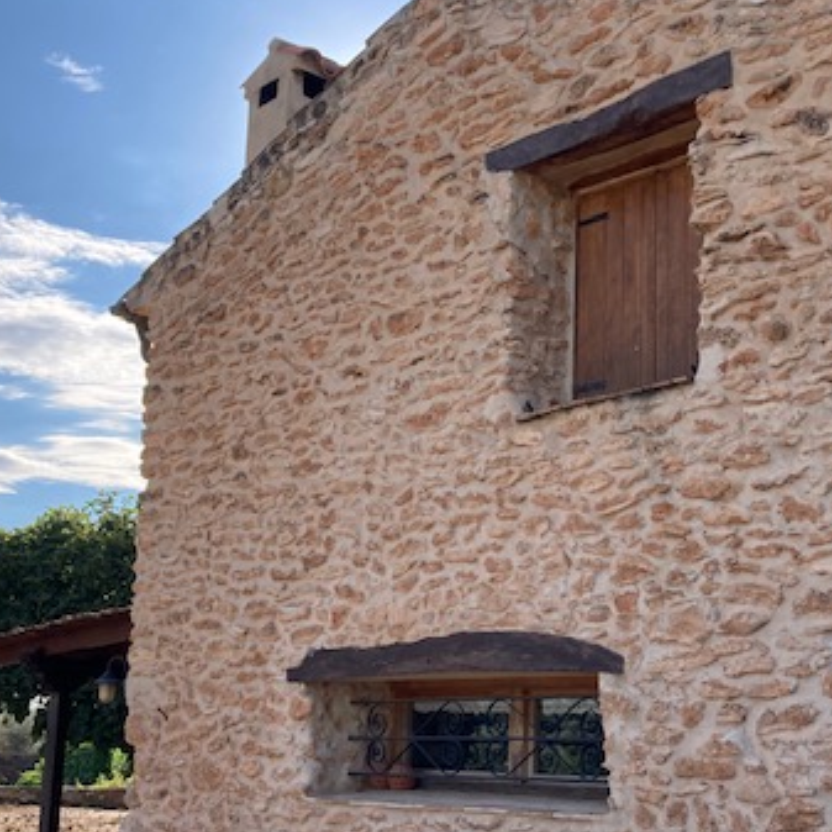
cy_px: 518
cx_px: 435
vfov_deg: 35.9
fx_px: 1278
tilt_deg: +10.9
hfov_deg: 36.1
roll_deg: -2.2
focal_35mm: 47
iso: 20
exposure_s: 1/2088
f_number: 1.8
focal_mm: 3.99
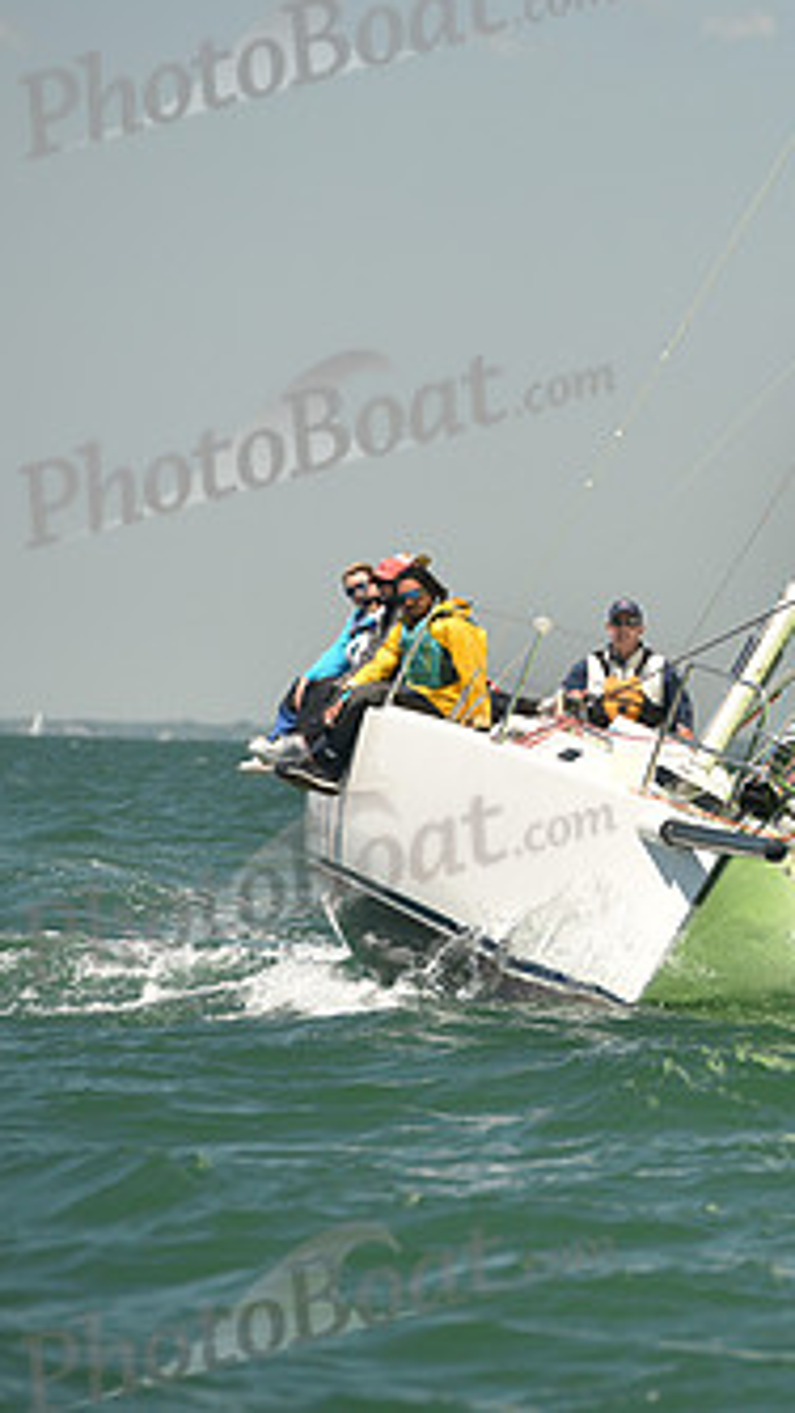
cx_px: 837
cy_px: 599
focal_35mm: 364
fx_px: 13634
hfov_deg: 3.3
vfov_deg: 5.9
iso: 250
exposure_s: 1/800
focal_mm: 200
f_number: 5
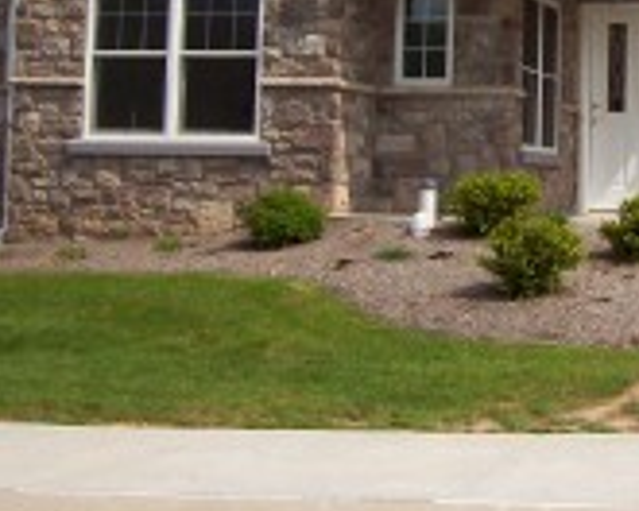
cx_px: 705
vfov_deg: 17.8
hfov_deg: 21.3
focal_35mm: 85
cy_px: 41
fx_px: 1608
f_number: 4.8
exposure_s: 1/705
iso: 80
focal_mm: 6
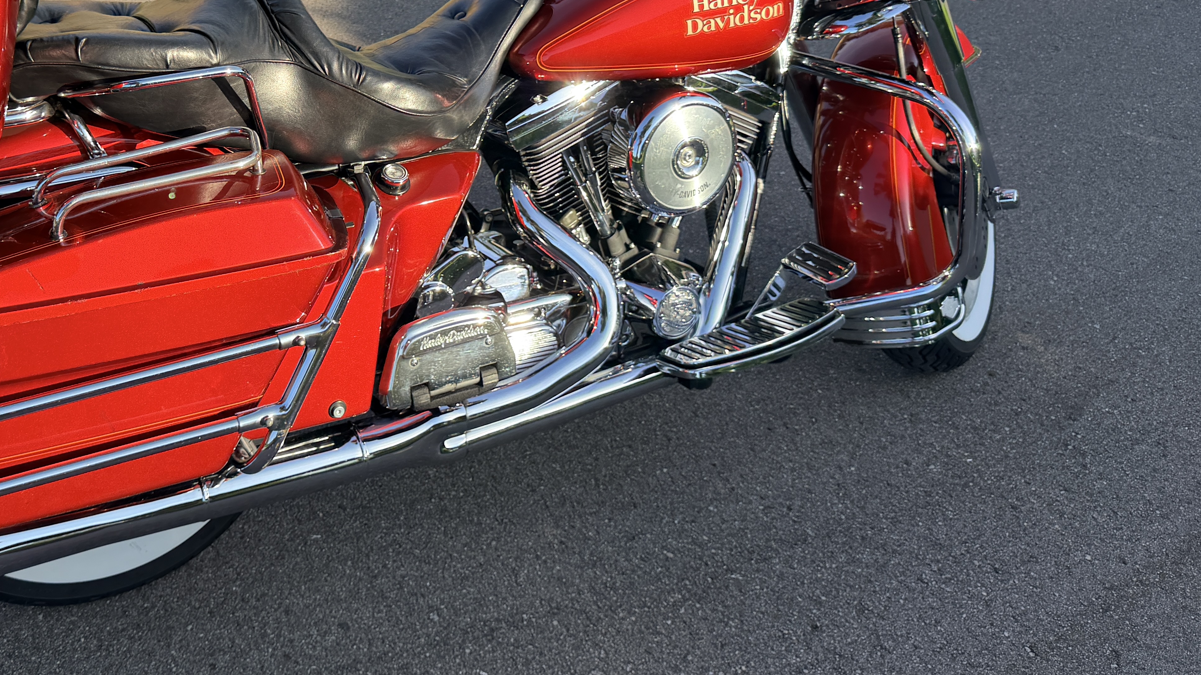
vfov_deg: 29.8
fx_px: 1242
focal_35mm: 39
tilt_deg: -27.3
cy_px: 144
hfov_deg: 50.5
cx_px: 382
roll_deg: -1.7
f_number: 1.78
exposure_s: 1/1618
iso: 100
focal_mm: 6.76
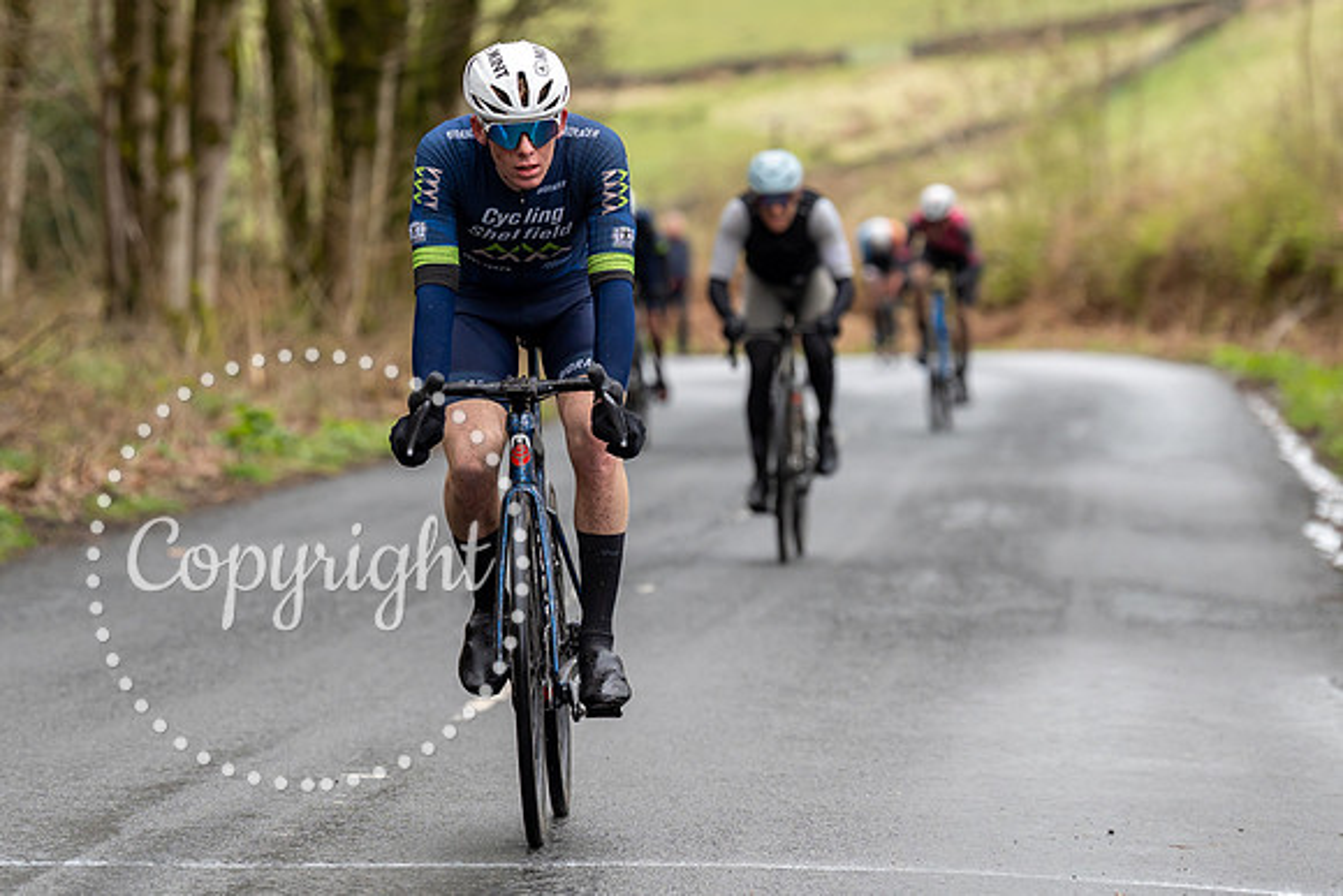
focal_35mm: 239
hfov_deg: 8.6
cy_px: 178
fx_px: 8904
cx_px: 488
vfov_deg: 5.8
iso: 500
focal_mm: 148
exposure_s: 1/1000
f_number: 3.5
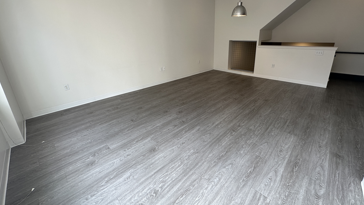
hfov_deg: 99.3
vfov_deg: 66.5
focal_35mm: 16
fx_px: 154
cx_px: 189
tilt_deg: -16.8
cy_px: 83
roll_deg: +1.4
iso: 80
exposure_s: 1/99
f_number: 2.2
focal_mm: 2.22
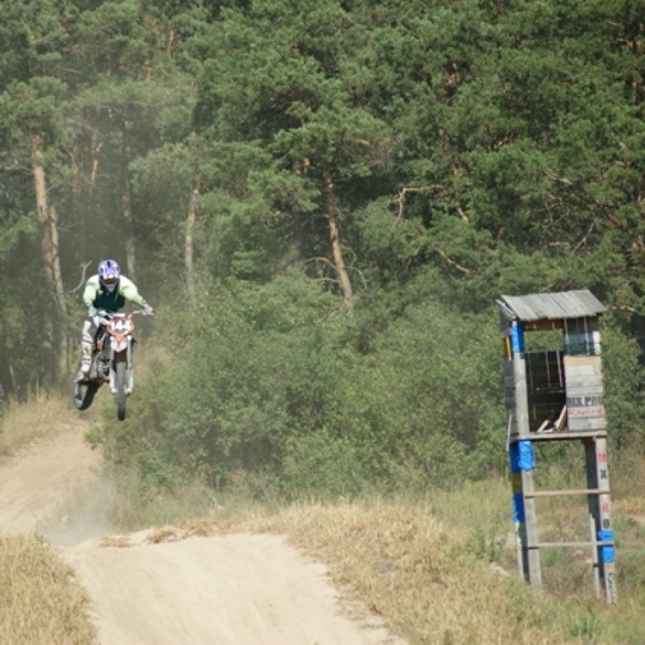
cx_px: 183
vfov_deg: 5.7
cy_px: 322
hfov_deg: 5.7
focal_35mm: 308
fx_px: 6493
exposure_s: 1/500
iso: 100
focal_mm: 160
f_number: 5
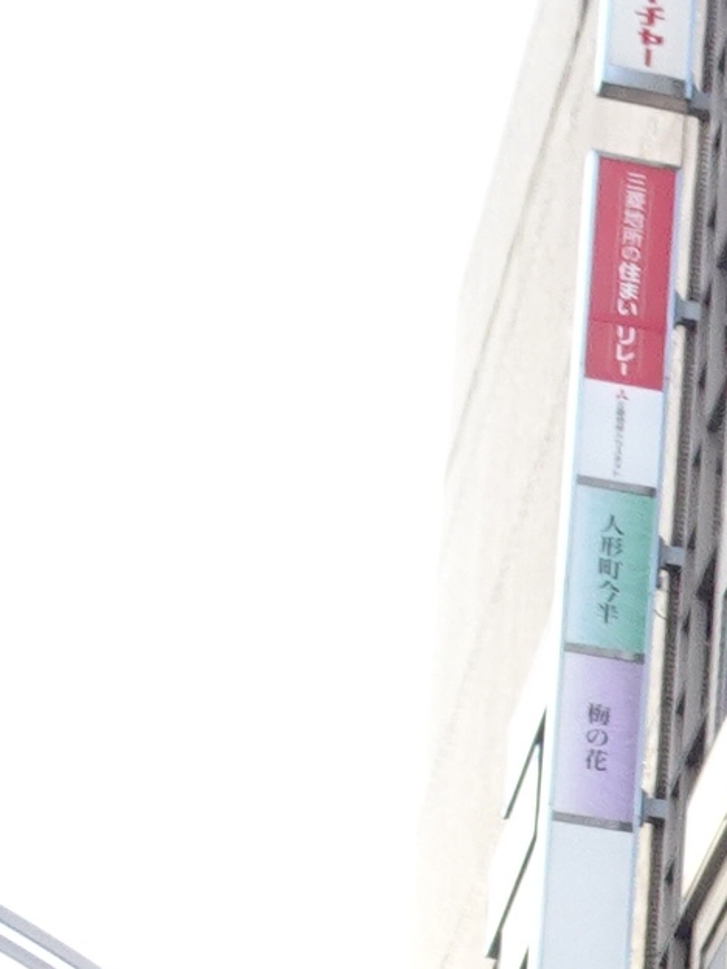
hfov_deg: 7.6
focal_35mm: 175
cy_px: 1510
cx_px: 2093
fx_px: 4899
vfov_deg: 10.8
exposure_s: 1/160
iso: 200
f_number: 4
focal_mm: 5.11
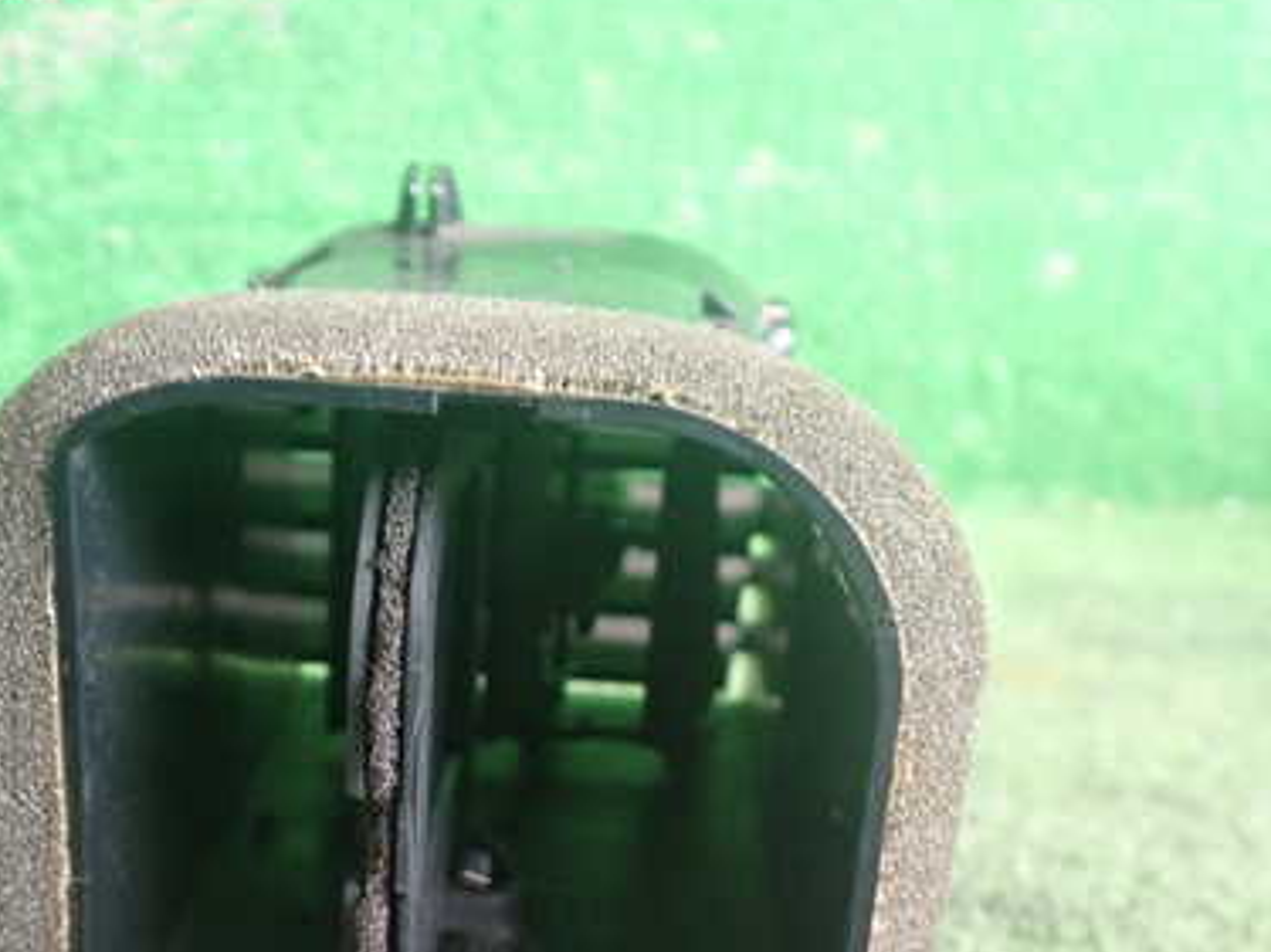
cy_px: 684
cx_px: 451
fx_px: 1762
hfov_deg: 39.3
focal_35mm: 48
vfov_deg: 29.9
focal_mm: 5.4
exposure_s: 1/30
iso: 500
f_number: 2.3
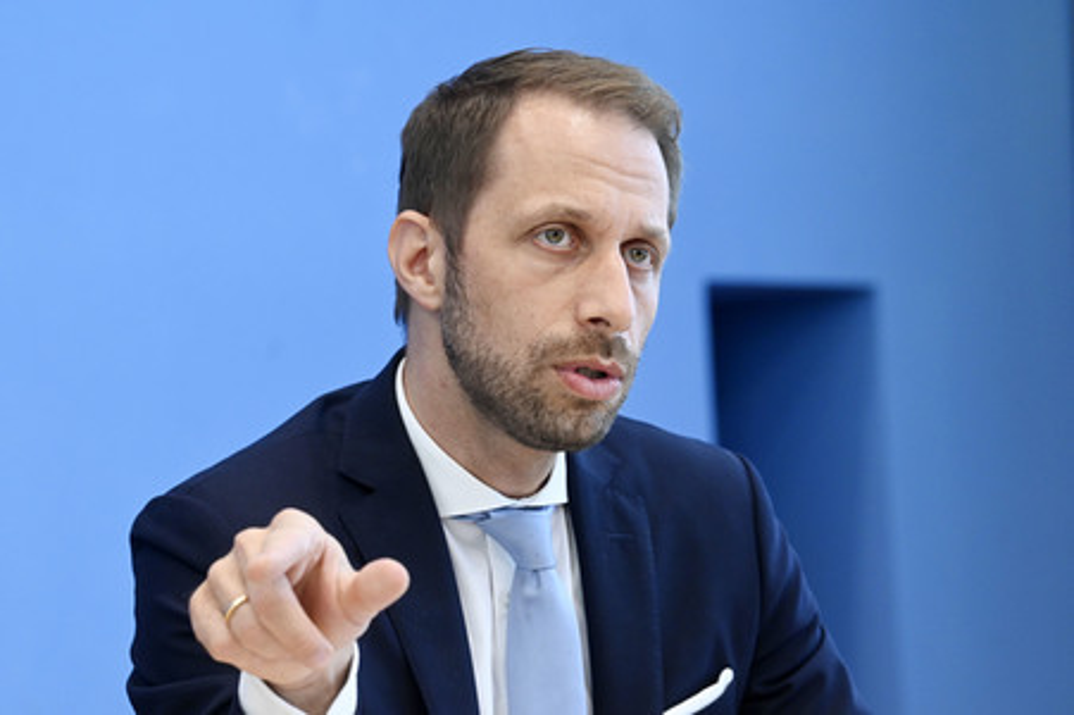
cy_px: 358
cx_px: 537
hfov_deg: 15.2
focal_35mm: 135
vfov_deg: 10.1
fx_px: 4024
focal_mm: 135
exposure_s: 1/500
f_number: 5.6
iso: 3200
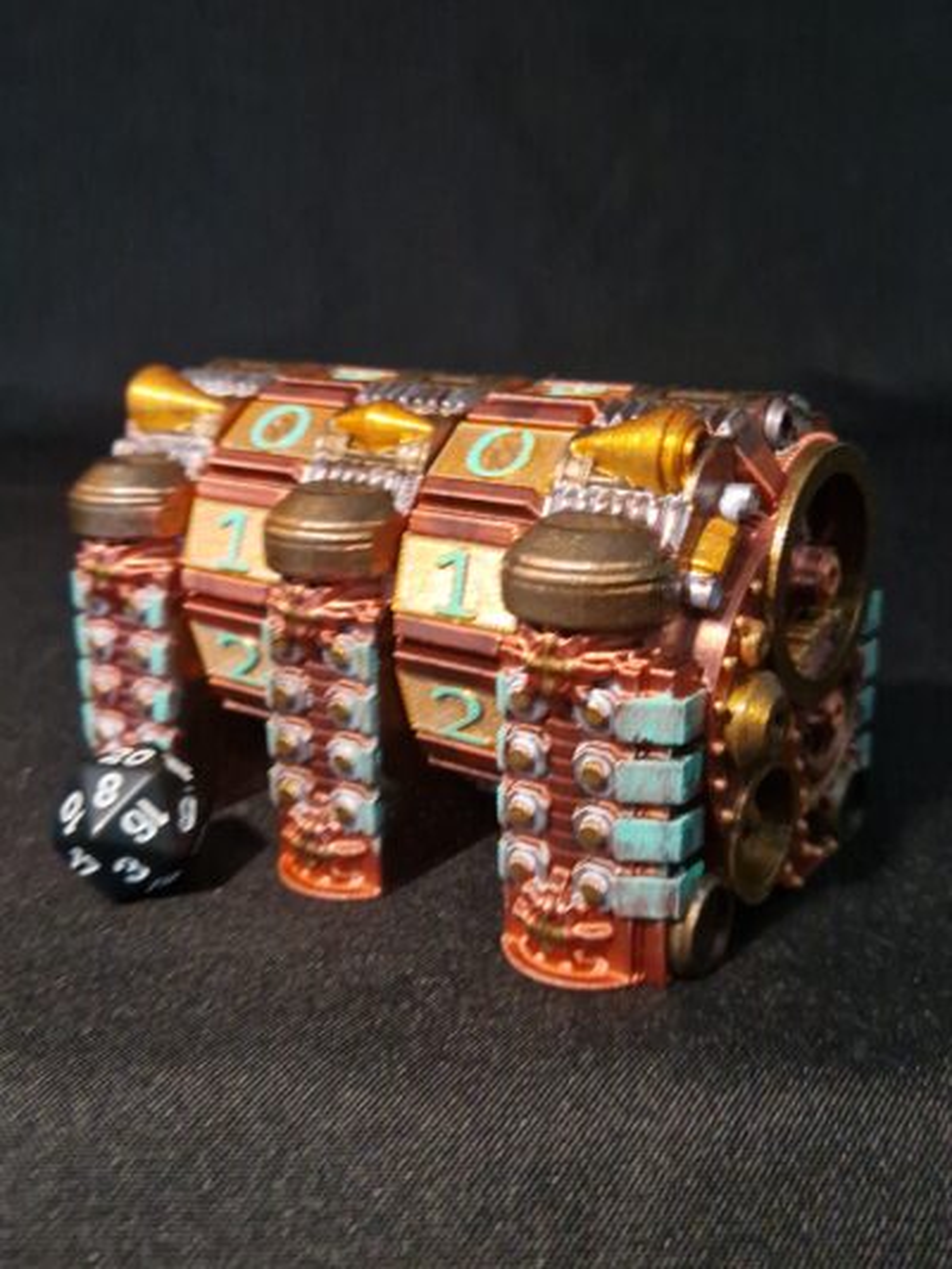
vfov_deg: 73.9
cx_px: 476
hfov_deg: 58.9
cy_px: 634
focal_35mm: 23
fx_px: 843
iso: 320
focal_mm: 5.4
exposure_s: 1/17
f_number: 1.8
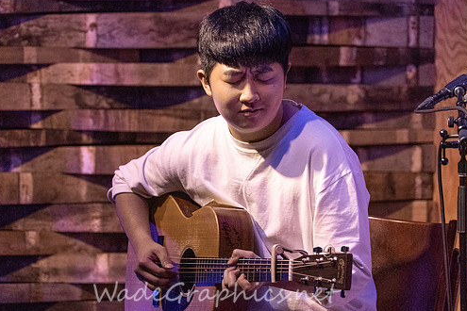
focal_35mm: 252
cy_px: 171
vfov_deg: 5.5
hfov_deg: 8.2
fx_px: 3269
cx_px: 209
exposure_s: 1/125
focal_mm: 212
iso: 6400
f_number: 6.3
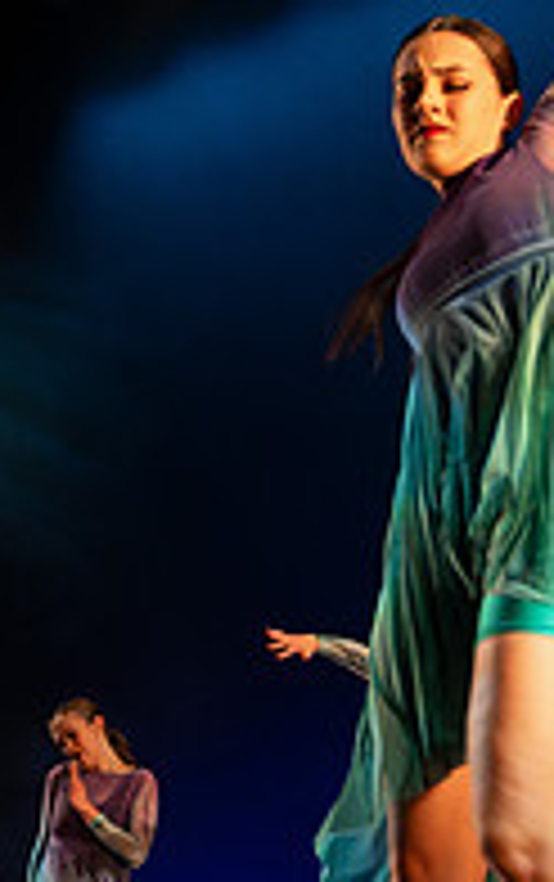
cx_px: 6
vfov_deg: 18.3
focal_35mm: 113
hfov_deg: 11.5
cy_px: 624
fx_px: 2722
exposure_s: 1/200
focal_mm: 30.5
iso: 3200
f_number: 4
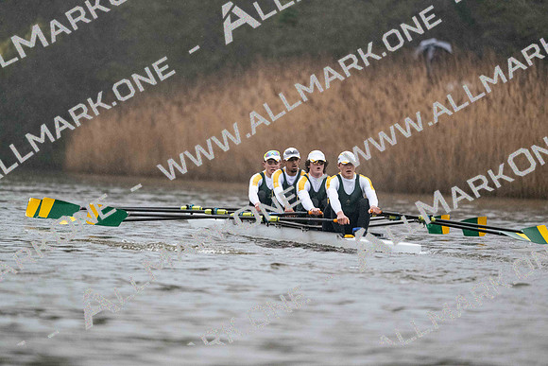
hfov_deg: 5.2
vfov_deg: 3.4
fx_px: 6090
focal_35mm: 400
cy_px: 183
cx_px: 274
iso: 6400
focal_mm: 400
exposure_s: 1/1600
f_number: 4.5
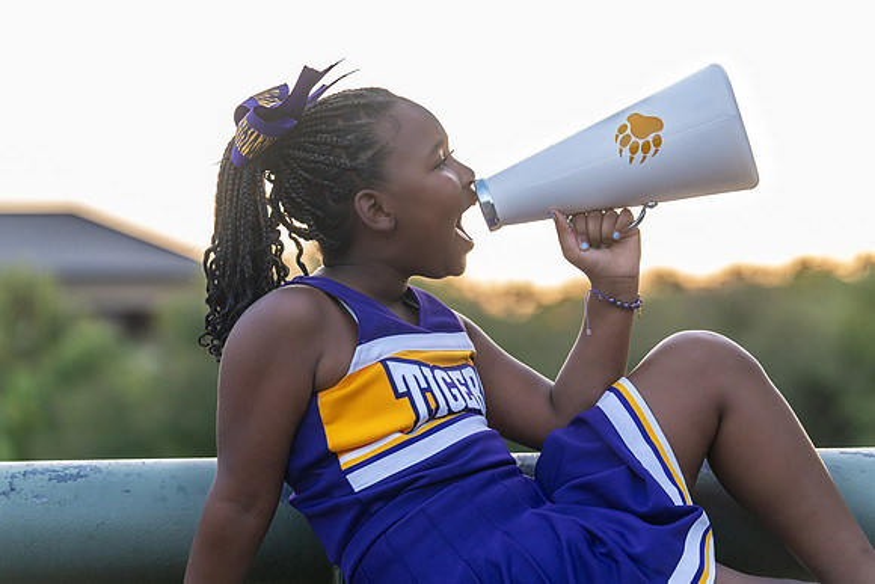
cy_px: 292
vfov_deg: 11.7
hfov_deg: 17.5
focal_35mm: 117
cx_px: 438
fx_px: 2847
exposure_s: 1/320
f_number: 3.2
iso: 640
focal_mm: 112
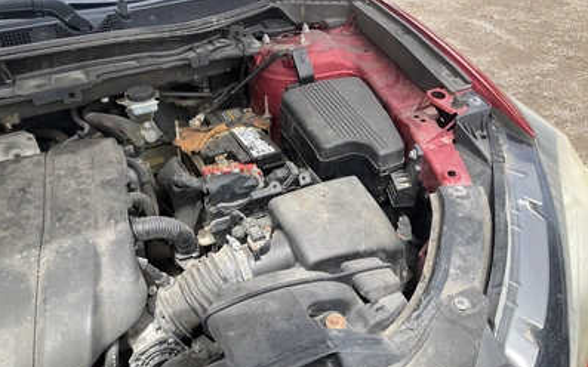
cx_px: 293
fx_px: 497
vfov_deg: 40.6
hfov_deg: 61.2
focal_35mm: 31
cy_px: 195
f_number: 1.8
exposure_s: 1/425
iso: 25
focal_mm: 3
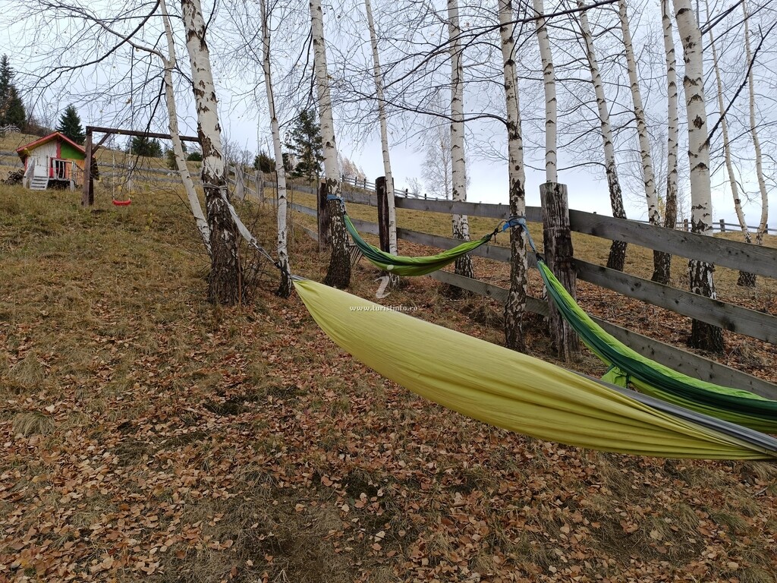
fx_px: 539
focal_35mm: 24
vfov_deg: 56.8
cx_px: 388
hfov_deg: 71.6
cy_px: 292
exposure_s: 1/180
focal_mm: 6.14
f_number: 1.65
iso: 50
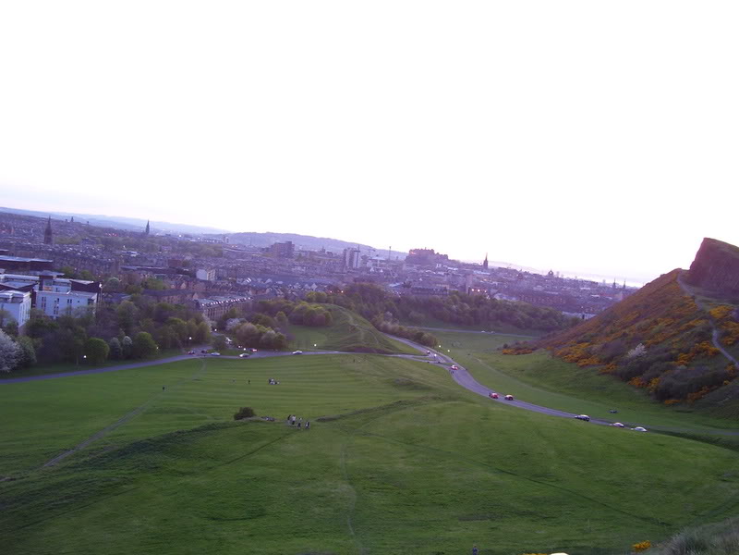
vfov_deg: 41.8
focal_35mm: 34
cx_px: 370
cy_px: 278
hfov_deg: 54.0
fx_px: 726
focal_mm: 5.6
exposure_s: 1/20
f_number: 2.7
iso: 160
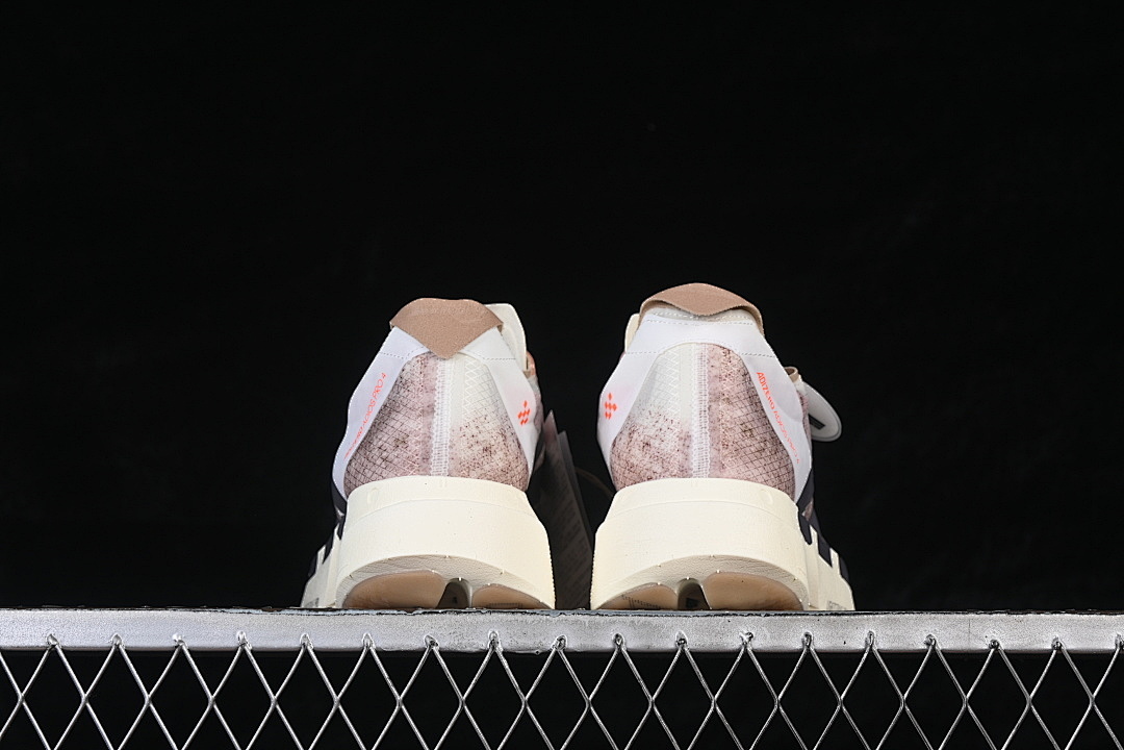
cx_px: 562
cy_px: 375
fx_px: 2341
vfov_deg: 18.2
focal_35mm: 75
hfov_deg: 27.0
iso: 160
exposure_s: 1/80
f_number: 8
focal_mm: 50
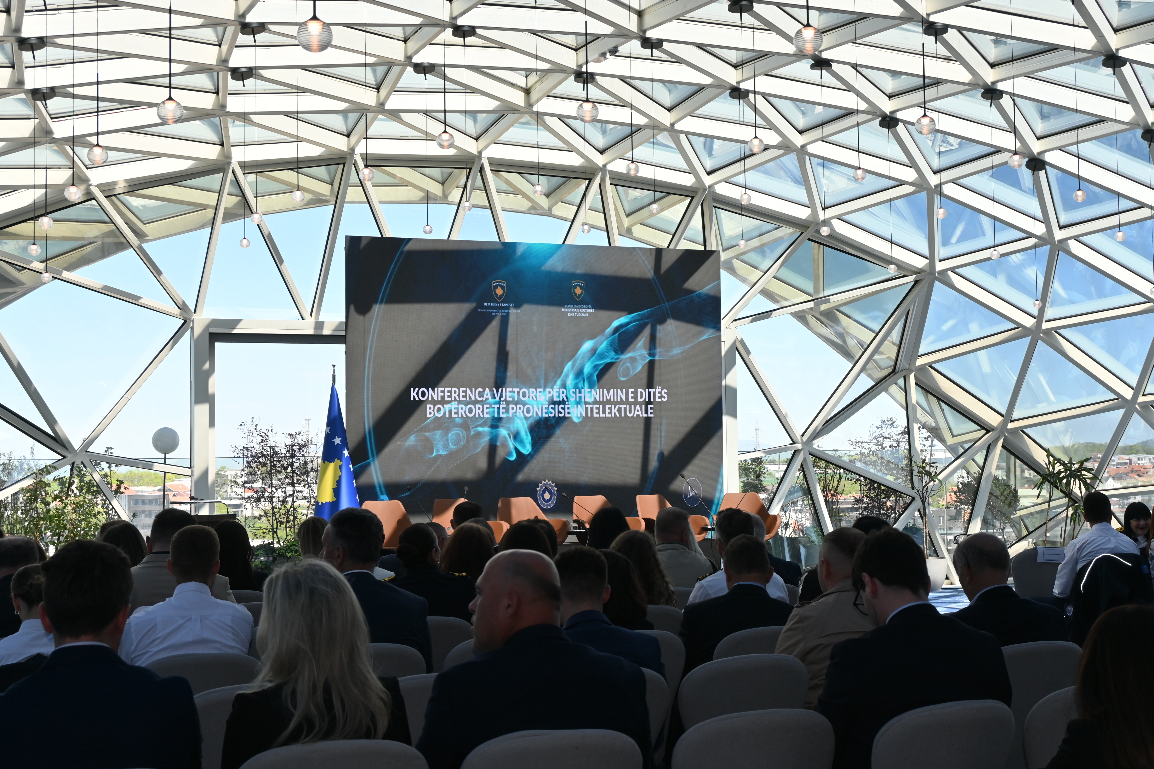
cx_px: 577
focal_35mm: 49
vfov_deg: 27.7
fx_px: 1563
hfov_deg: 40.5
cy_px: 384
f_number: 6.3
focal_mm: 32.5
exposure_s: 1/125
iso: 100
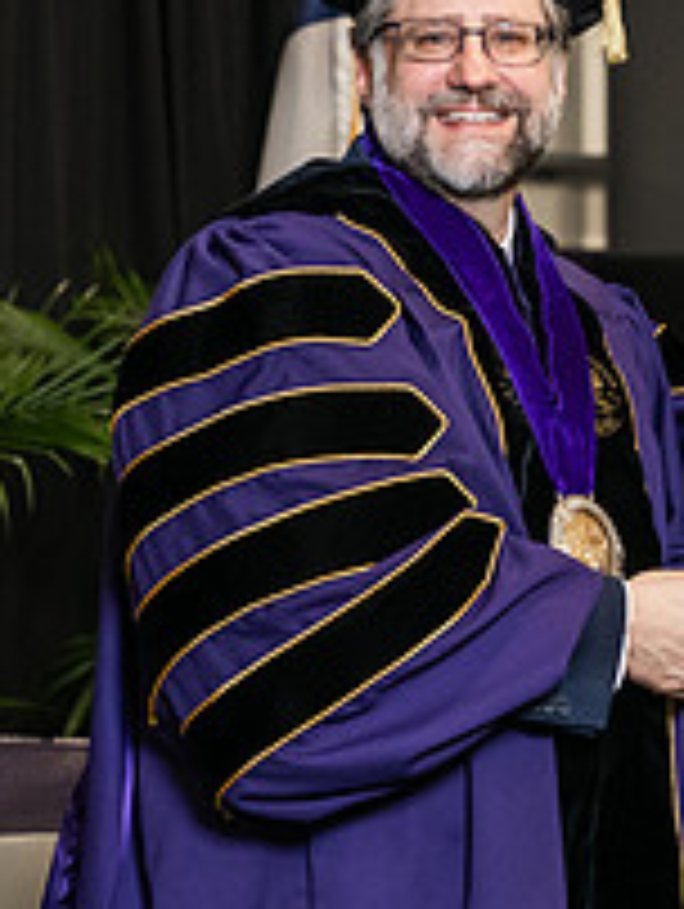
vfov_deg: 10.2
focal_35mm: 193
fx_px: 5074
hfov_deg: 7.7
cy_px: 457
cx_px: 675
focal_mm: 70
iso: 2500
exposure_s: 1/200
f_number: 5
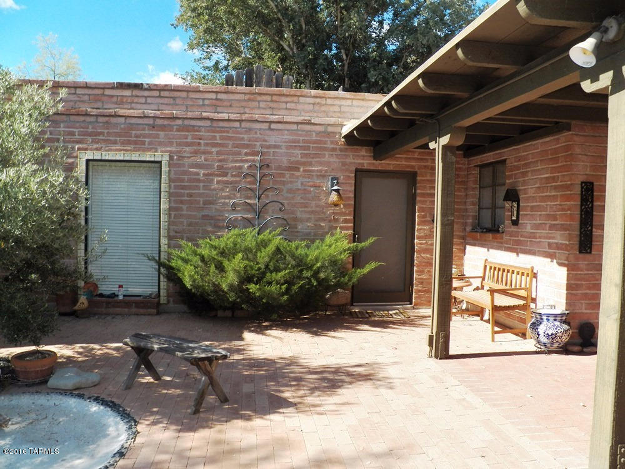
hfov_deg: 63.4
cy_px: 234
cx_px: 312
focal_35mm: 28
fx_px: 506
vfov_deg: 49.7
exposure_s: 1/800
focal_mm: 4.9
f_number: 4
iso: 125
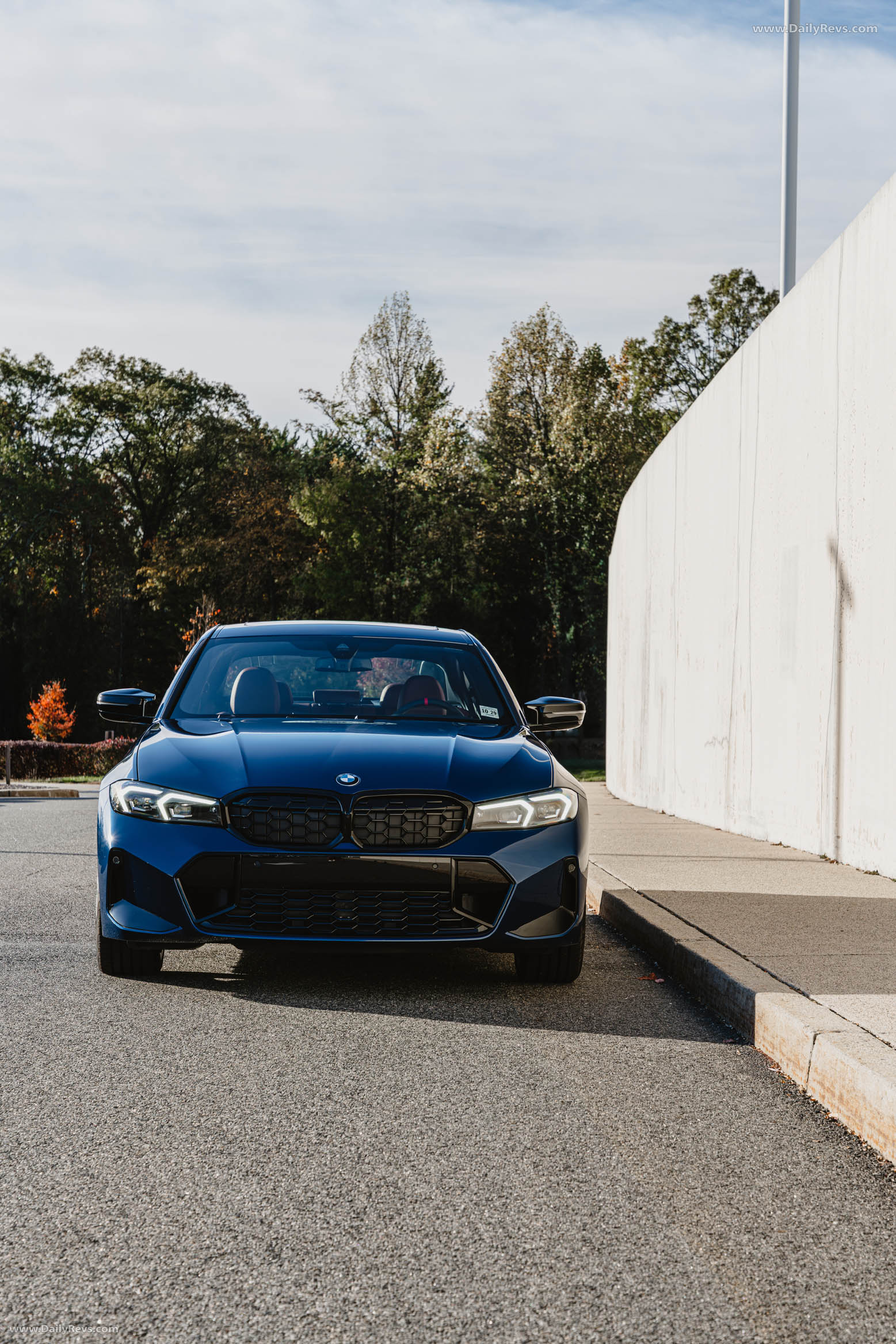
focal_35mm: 64
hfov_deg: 21.2
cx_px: 448
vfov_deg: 31.4
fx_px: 2393
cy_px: 672
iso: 200
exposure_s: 1/125
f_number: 7.1
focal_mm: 64.1
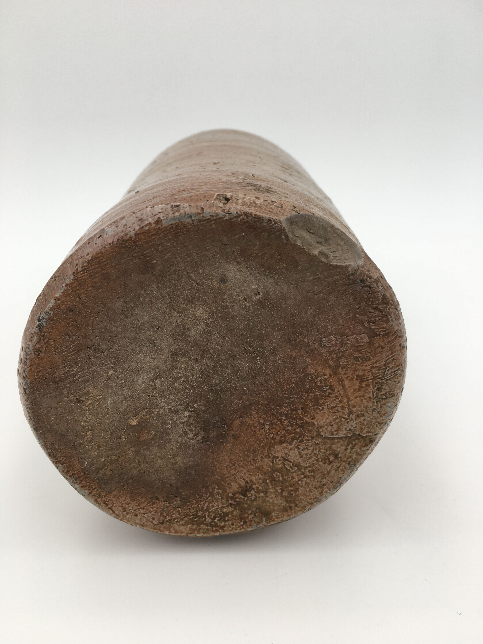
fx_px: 540
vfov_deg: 61.7
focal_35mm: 29
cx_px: 242
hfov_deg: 48.2
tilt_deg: -21.6
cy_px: 322
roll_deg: +0.5
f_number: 2.2
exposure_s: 1/100
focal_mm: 4.15
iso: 25
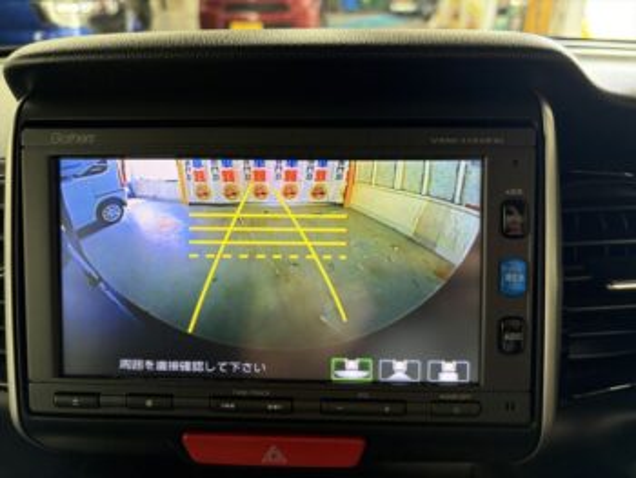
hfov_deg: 67.3
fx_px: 478
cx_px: 318
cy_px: 239
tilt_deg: -30.0
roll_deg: +3.3
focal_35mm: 26
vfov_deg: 53.1
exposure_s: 1/55
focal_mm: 5.96
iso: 160
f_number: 1.6
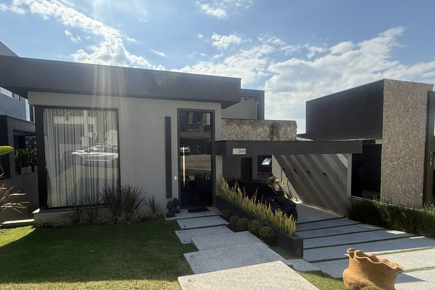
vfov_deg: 64.4
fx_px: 230
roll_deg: +0.2
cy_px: 162
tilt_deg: -2.2
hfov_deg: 86.9
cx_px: 211
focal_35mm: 19
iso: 64
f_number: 2.2
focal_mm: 2.22
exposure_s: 1/1050
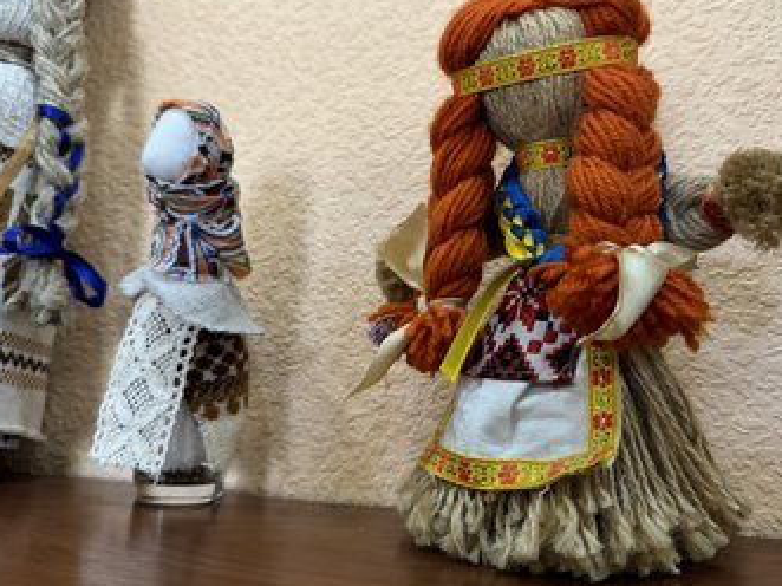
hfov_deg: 61.4
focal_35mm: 29
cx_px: 447
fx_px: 655
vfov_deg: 48.1
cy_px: 265
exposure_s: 1/60
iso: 400
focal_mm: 6.86
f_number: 1.78
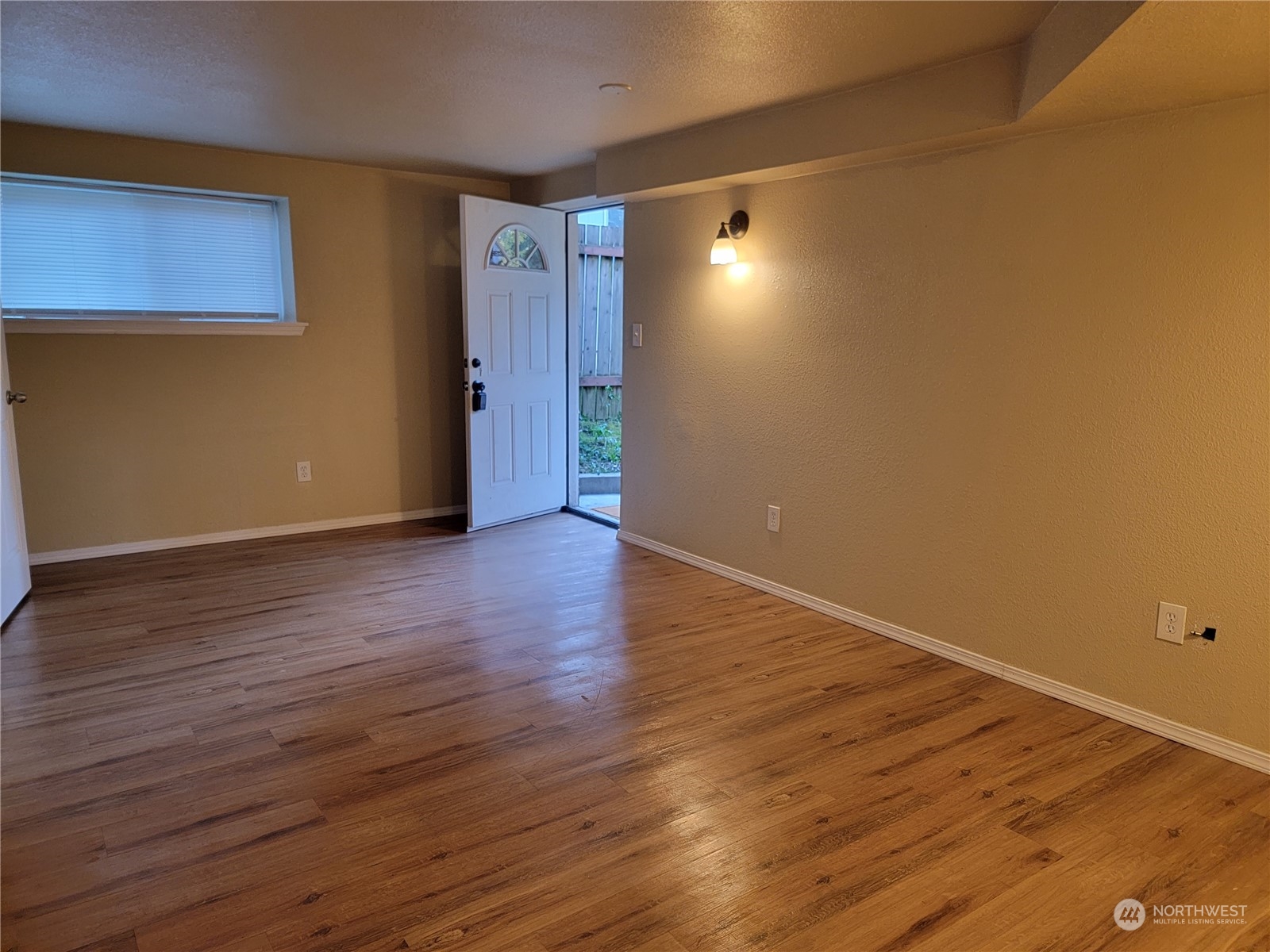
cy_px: 476
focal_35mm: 24
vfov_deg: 56.8
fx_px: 881
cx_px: 635
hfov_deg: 71.6
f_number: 1.8
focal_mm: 6.7
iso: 250
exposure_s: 1/60
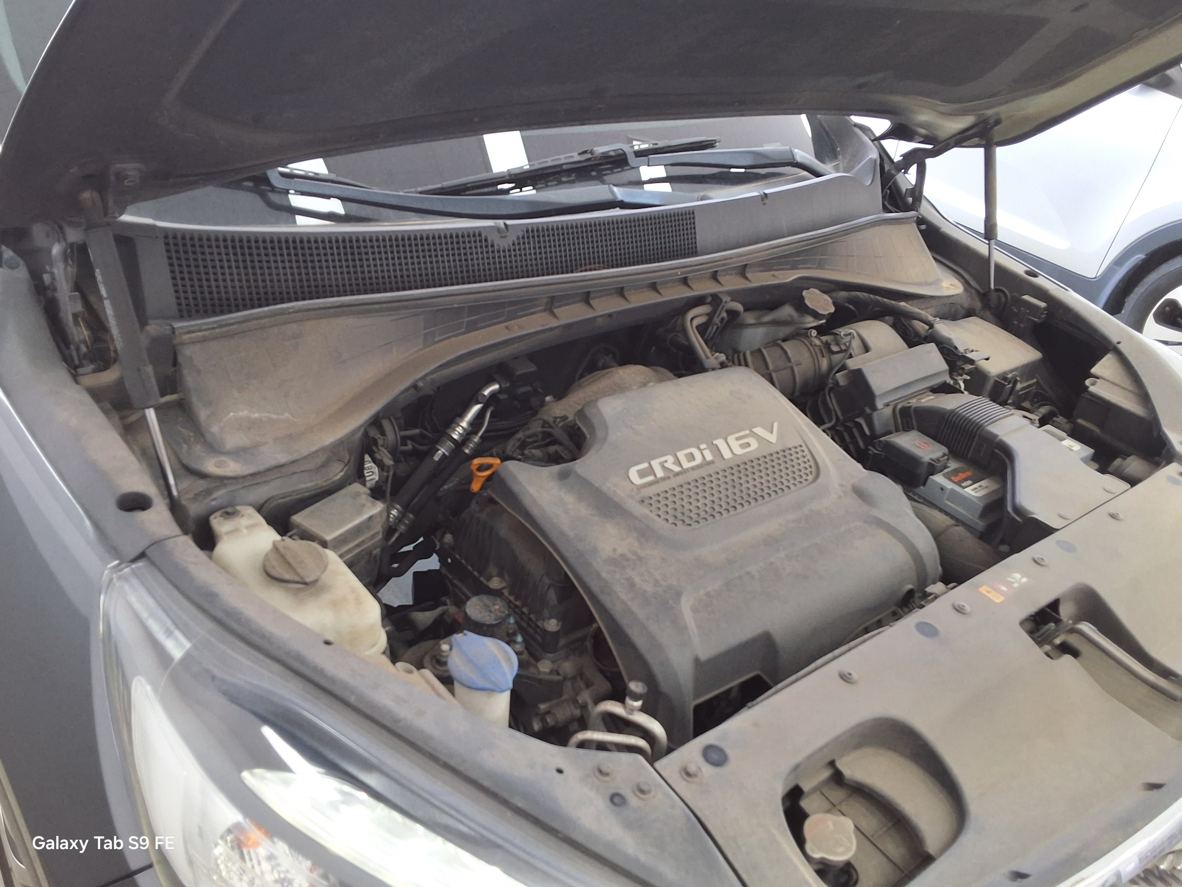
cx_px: 606
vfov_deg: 48.2
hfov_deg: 61.6
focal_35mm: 29
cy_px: 435
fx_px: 990
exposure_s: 1/60
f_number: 1.9
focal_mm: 2.91
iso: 50
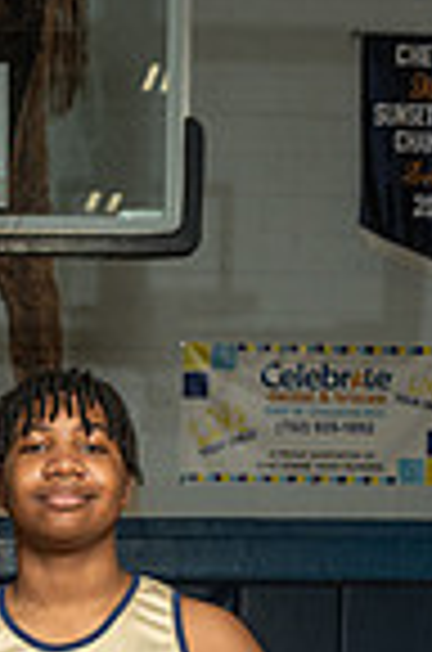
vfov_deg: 16.6
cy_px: 994
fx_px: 2026
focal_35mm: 112
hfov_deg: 12.1
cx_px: 9
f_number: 7.1
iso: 125
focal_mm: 36
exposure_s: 1/125
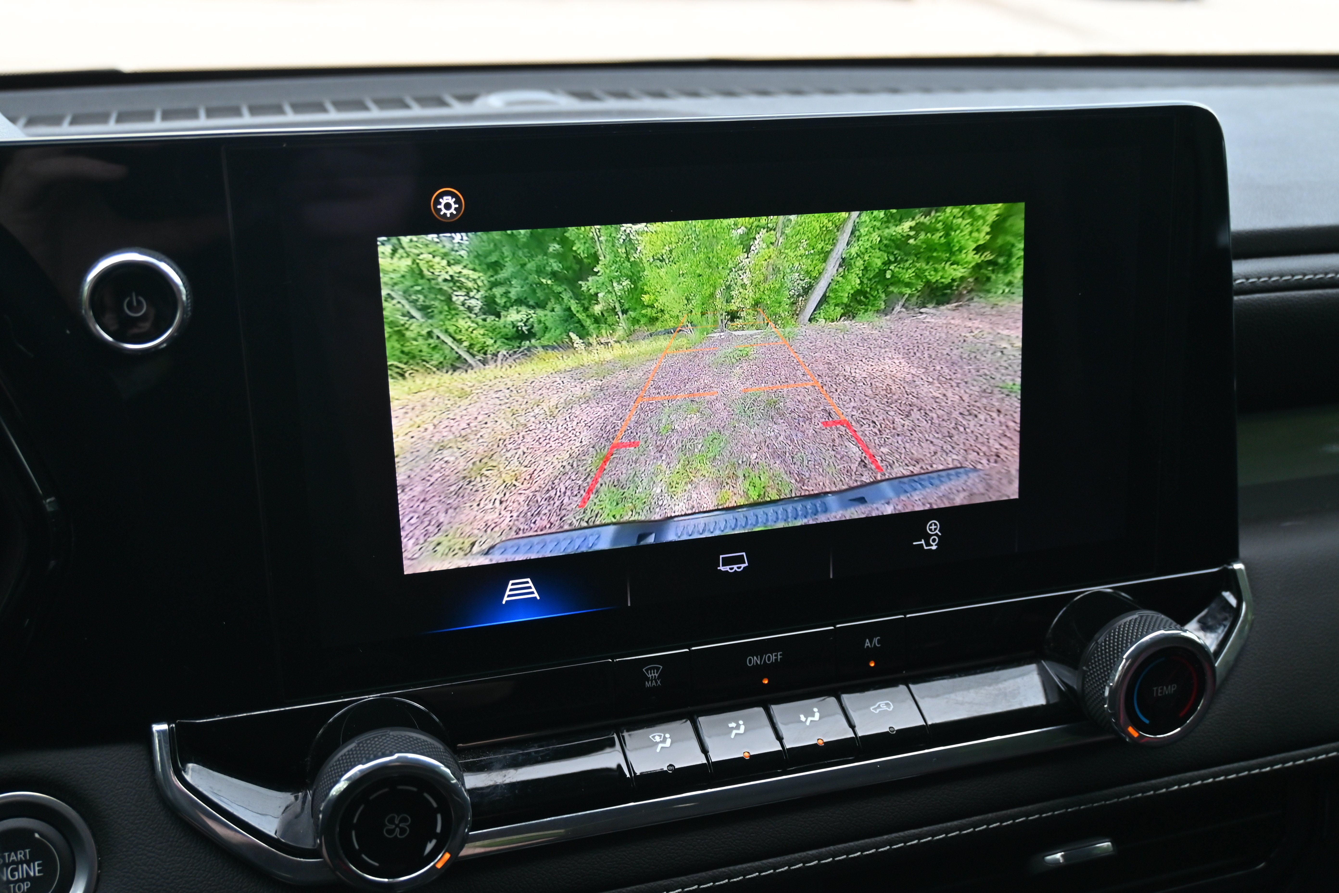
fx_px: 1339
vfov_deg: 36.9
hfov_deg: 53.1
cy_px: 446
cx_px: 670
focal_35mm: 36
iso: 400
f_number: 4.2
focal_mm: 24
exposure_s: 1/250
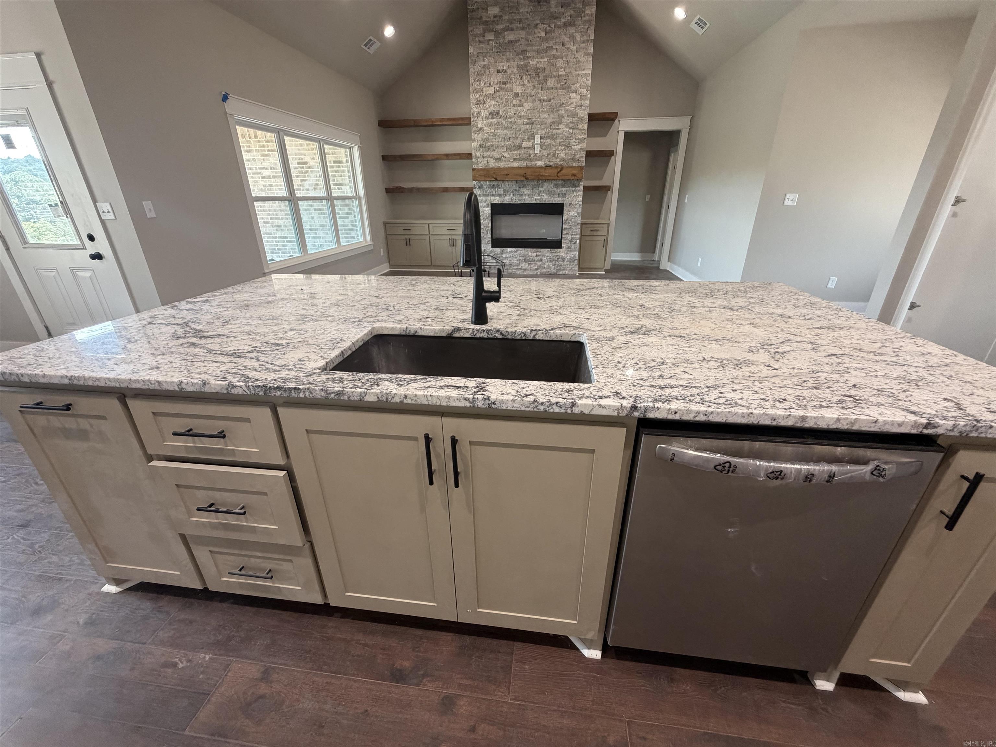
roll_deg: +0.4
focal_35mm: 14
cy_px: 374
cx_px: 498
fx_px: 403
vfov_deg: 85.7
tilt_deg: -24.0
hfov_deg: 102.1
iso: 320
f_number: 2.2
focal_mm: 2.22
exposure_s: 1/120
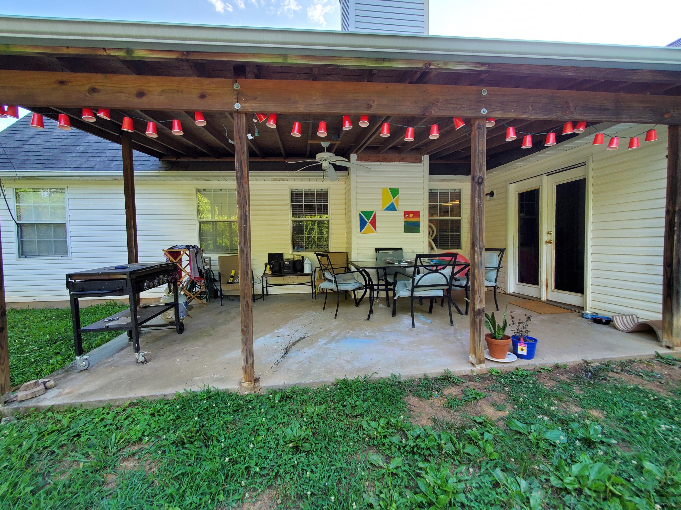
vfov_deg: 85.7
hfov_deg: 102.0
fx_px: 275
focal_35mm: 14
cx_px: 332
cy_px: 259
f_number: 2.2
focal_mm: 1.8
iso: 100
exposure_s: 1/119
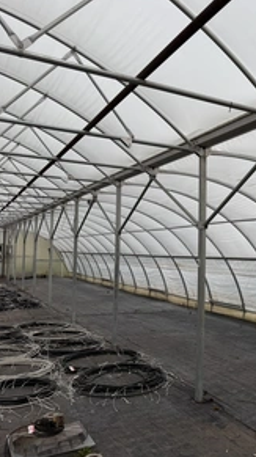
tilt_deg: +3.4
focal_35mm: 36
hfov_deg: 30.5
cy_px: 231
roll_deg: -0.7
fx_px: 436
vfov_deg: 55.3
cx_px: 254
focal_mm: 6.76
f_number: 1.78
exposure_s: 1/11905
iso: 100
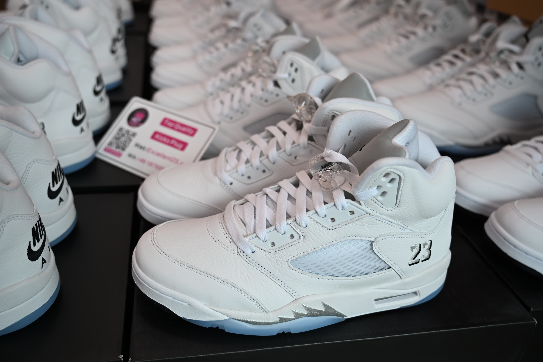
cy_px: 181
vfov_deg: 42.3
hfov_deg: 60.3
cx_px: 272
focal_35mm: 31
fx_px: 468
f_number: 4
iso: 400
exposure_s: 1/125
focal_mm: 31
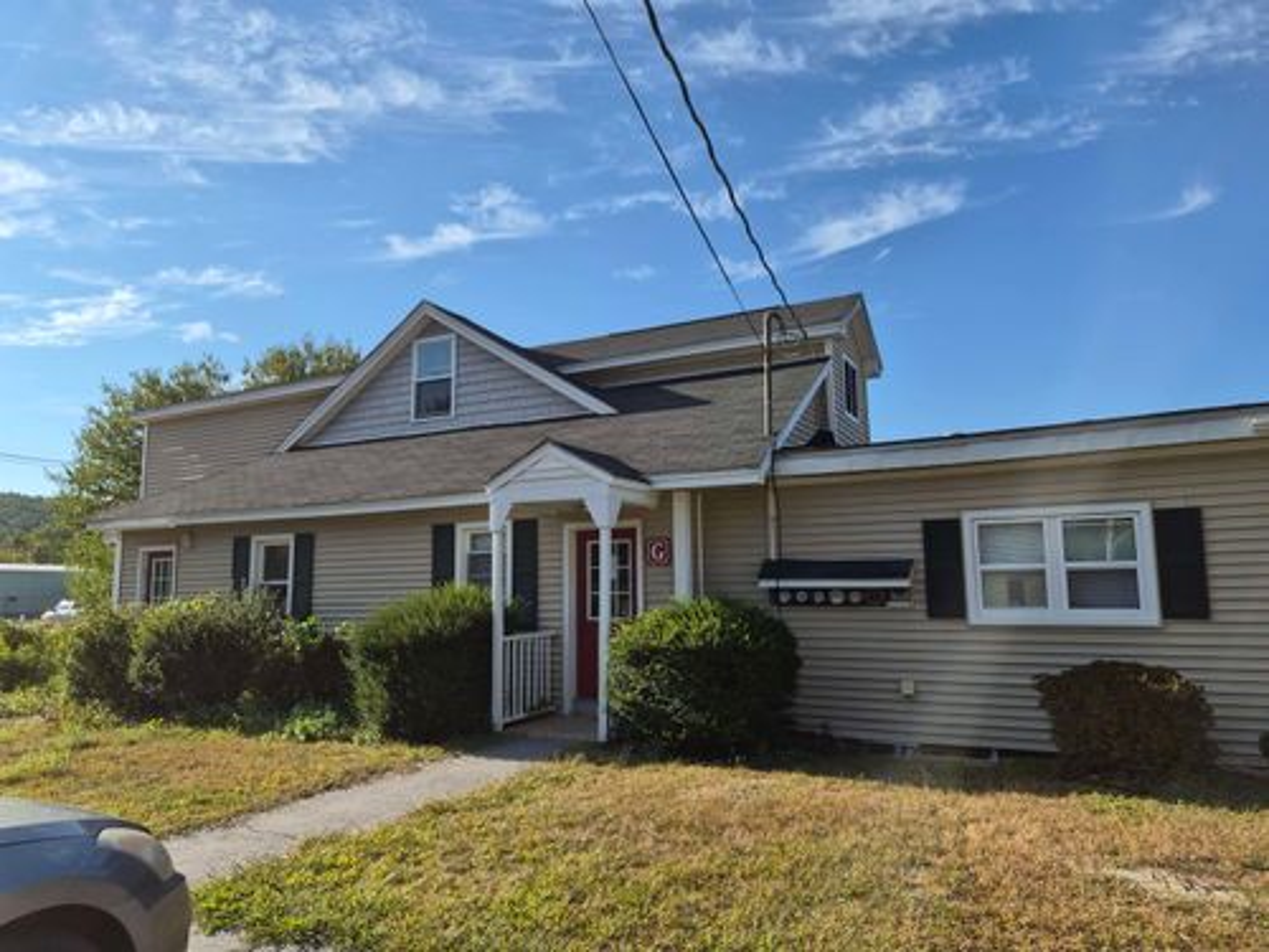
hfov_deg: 73.9
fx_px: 843
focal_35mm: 23
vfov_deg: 58.9
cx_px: 634
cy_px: 476
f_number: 1.8
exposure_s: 1/4560
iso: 80
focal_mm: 5.4
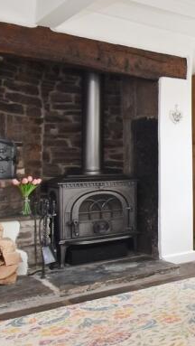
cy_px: 164
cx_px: 339
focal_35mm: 42
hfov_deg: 20.8
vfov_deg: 48.3
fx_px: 385
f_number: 13
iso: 400
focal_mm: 10
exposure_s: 1/15
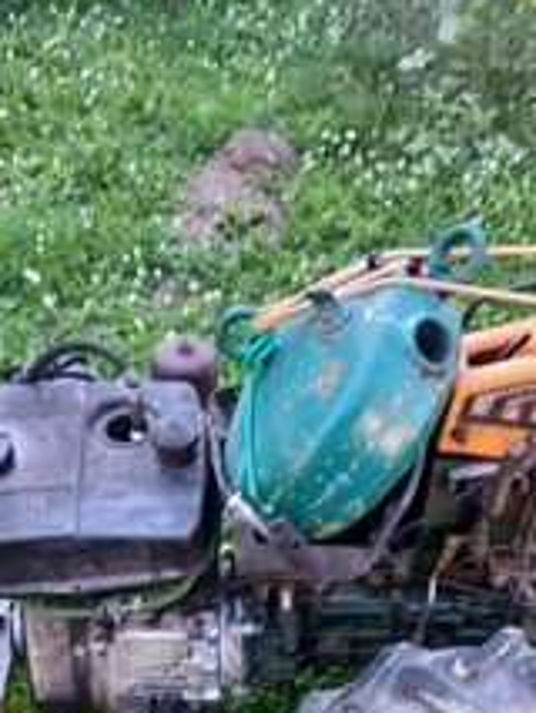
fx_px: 969
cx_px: 368
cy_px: 656
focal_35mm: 47
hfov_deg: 30.6
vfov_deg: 37.5
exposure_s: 1/50
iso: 100
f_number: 1.8
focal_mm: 4.6
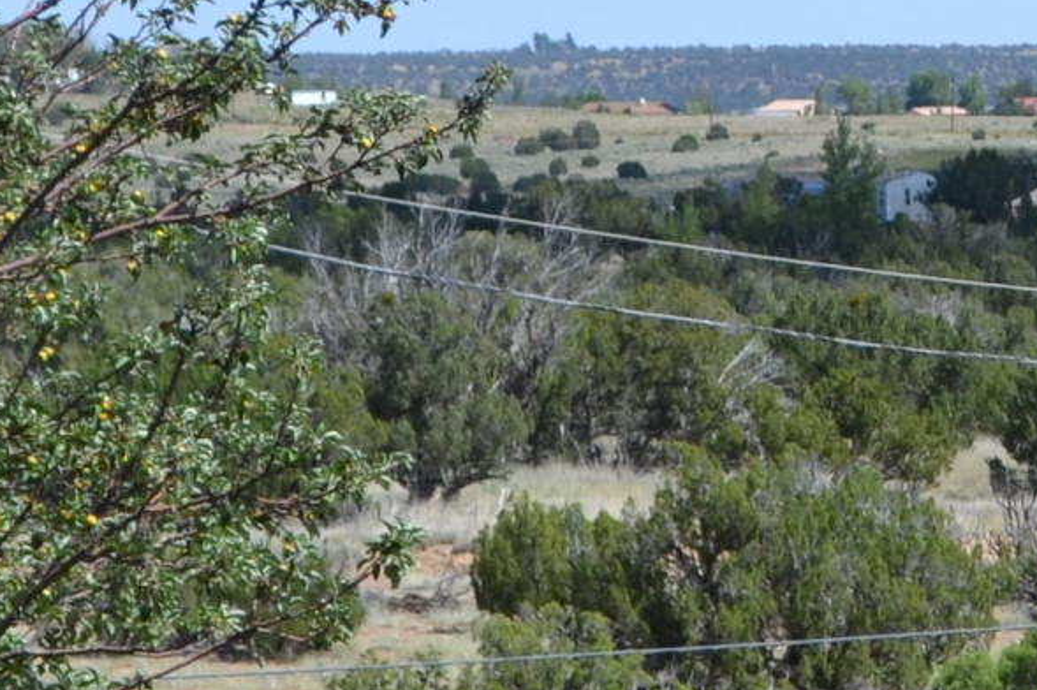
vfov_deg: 3.7
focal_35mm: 367
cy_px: -176
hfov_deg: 5.5
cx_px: 2122
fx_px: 10565
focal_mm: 48
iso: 100
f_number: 8
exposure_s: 1/250
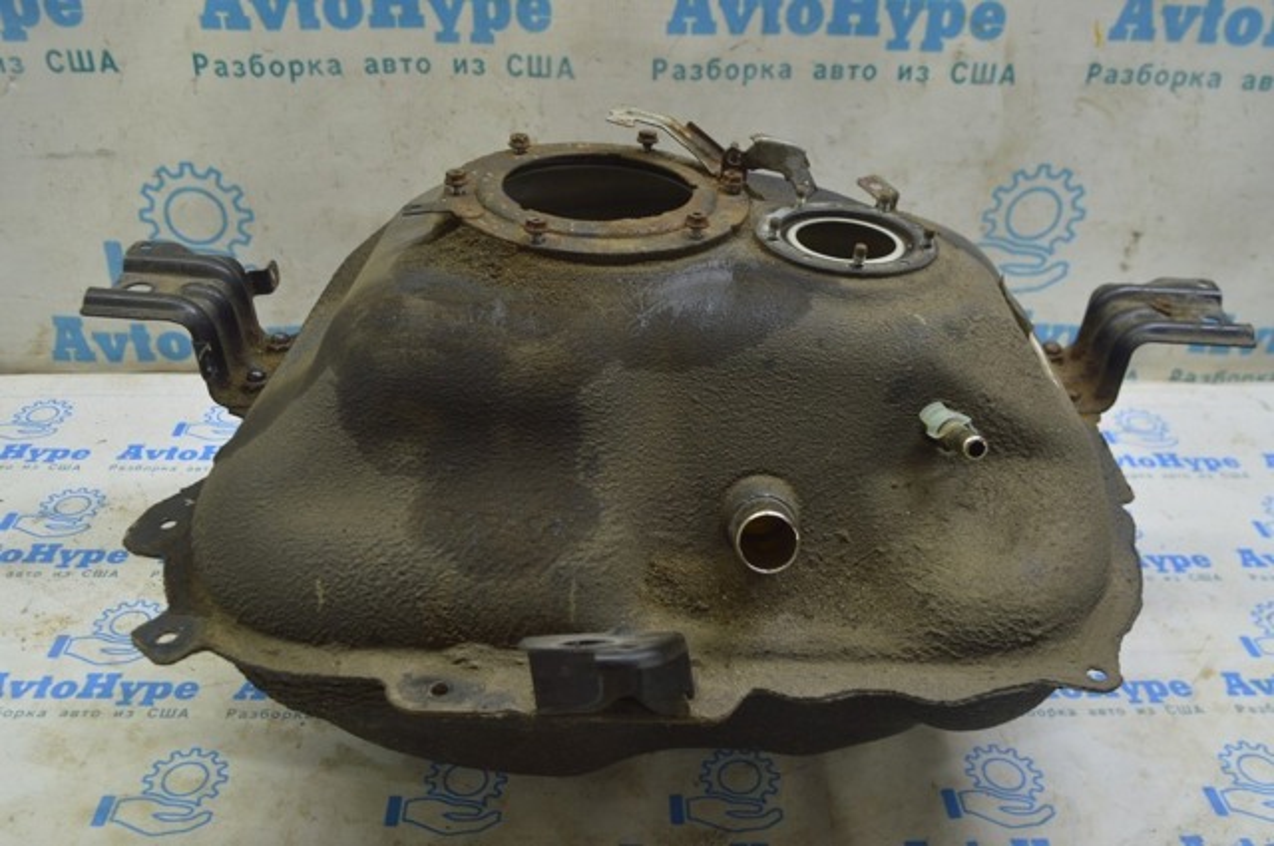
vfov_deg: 39.9
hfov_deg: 57.3
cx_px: 637
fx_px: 1166
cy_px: 423
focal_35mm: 33
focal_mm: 22
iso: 400
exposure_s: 1/20
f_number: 5.6
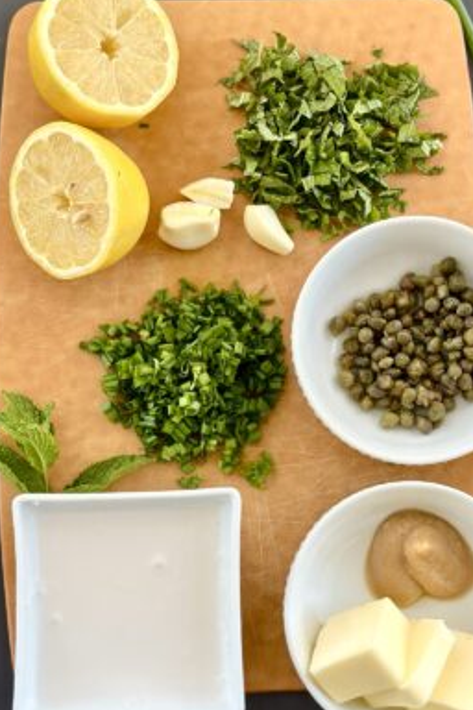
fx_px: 1281
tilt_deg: -83.4
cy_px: 362
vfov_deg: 31.0
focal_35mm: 65
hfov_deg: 20.9
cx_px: 261
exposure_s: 1/114
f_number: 1.78
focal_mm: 6.86
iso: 125
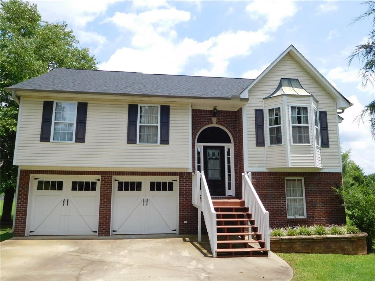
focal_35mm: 25
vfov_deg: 54.9
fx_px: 271
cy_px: 140
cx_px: 188
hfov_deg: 69.4
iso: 125
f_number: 3.4
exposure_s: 1/1000
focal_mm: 4.5
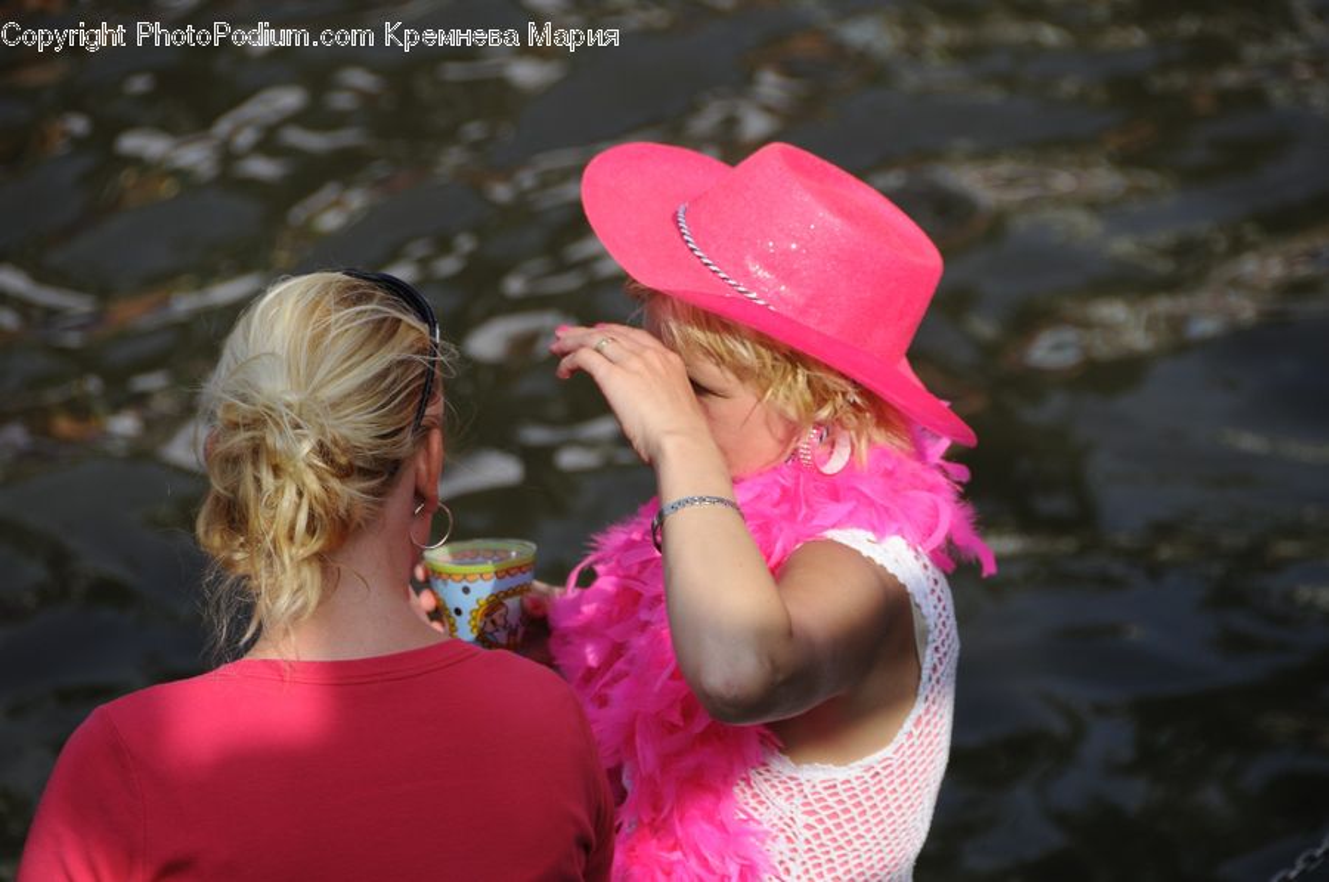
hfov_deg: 6.9
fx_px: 11057
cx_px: 664
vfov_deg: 4.6
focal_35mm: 300
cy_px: 441
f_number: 7.1
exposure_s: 1/800
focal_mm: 200
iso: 200
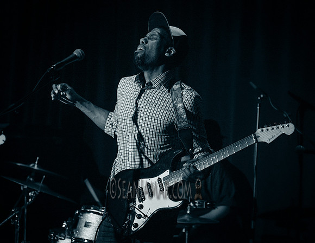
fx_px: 932
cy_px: 122
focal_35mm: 101
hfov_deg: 19.2
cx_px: 146
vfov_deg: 14.9
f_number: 2.8
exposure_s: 1/160
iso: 4000
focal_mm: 92
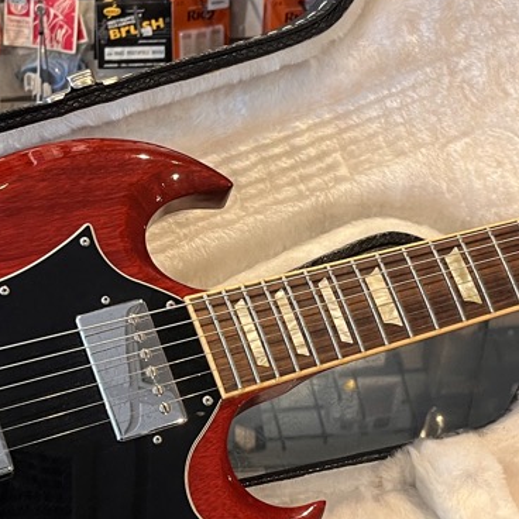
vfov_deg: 22.9
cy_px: 365
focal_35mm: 75
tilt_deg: -41.2
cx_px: 237
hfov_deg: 23.1
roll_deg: -1.9
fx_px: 1272
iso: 125
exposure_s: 1/60
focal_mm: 5.1
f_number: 1.6
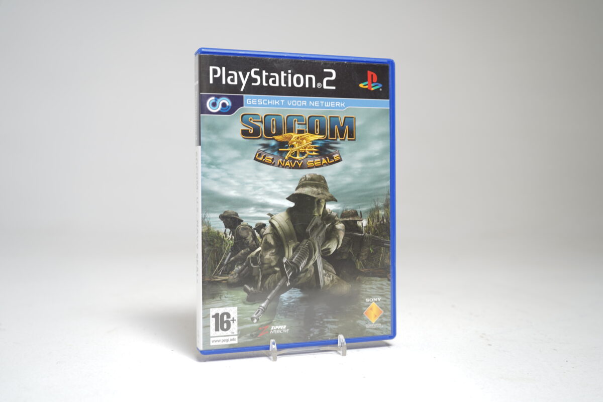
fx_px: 670
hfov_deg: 48.5
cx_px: 302
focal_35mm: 40
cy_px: 201
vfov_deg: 33.4
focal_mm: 40
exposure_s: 1/2.5
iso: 64
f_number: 5.6
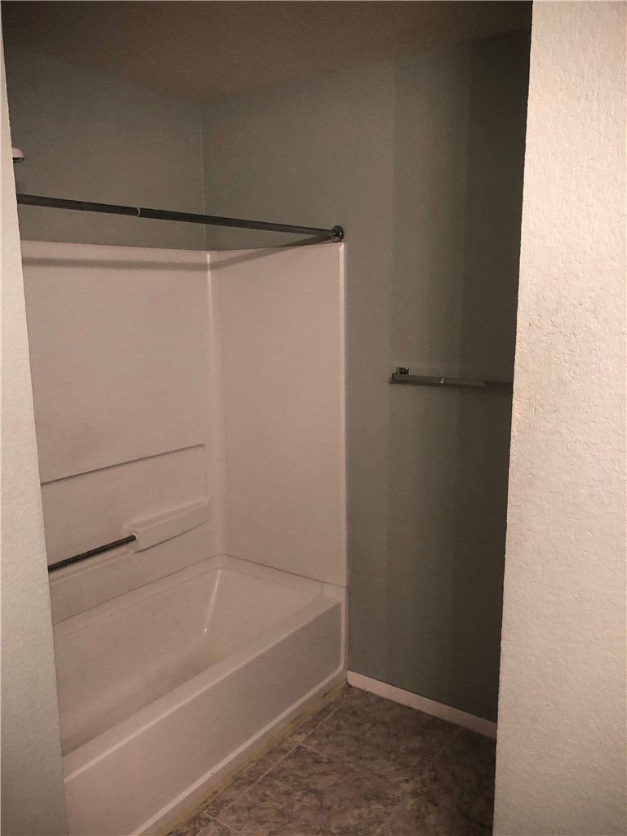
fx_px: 676
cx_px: 314
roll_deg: +1.1
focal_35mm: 28
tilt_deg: -10.8
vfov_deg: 63.4
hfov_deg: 49.7
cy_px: 418
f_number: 1.8
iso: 64
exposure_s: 1/15
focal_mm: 4
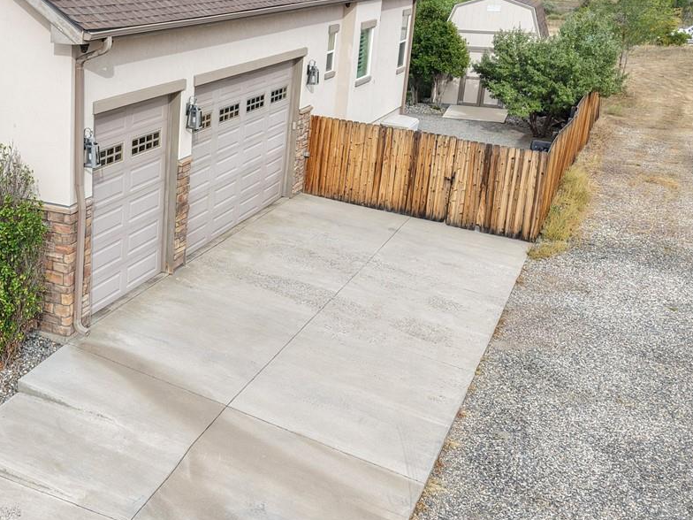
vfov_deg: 29.6
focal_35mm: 49
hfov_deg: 35.8
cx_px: 27
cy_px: 212
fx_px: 981
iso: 170
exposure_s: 1/1500
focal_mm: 8.67
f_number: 1.8
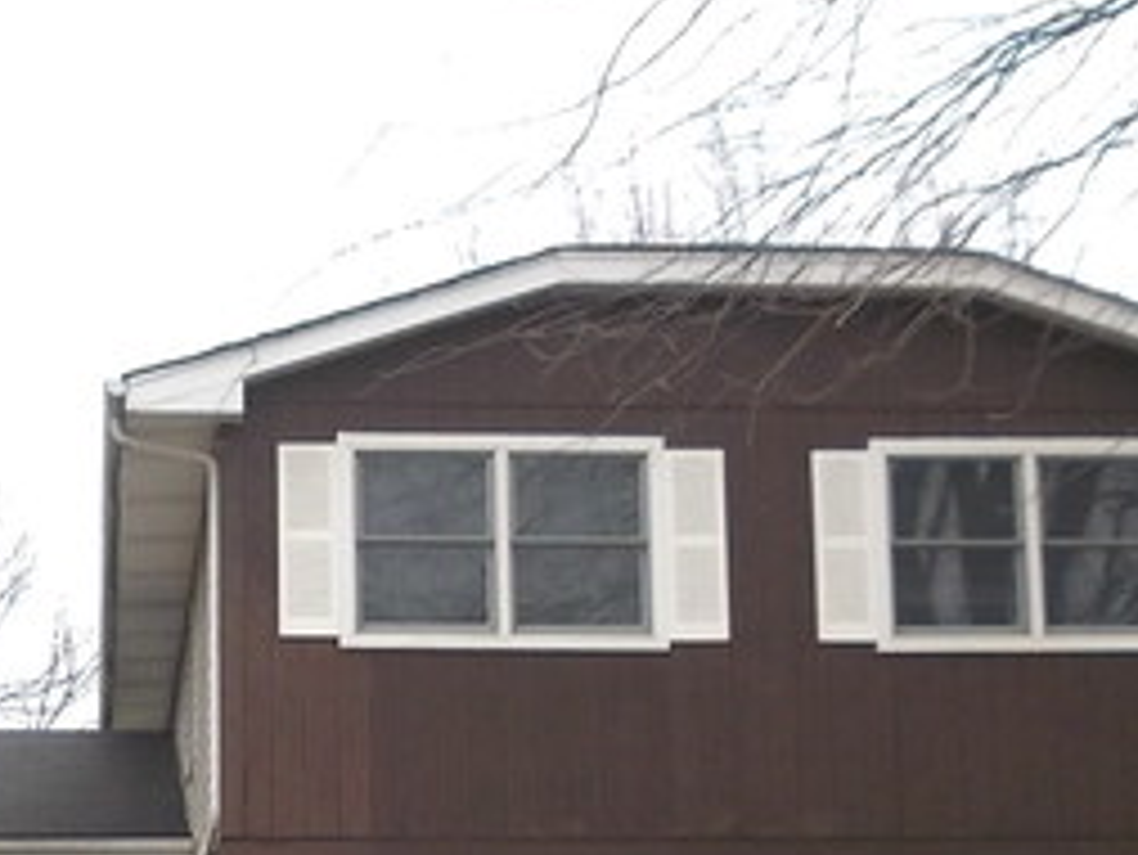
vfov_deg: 15.3
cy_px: 734
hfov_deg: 20.2
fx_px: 3157
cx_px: 220
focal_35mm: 96
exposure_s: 1/200
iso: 80
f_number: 3.1
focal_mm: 5.3
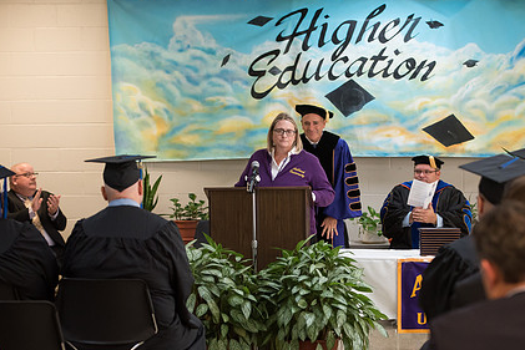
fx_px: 1707
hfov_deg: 17.5
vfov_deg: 11.7
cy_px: 232
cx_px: 298
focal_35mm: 117
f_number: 3.5
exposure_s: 1/200
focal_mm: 85
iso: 2000
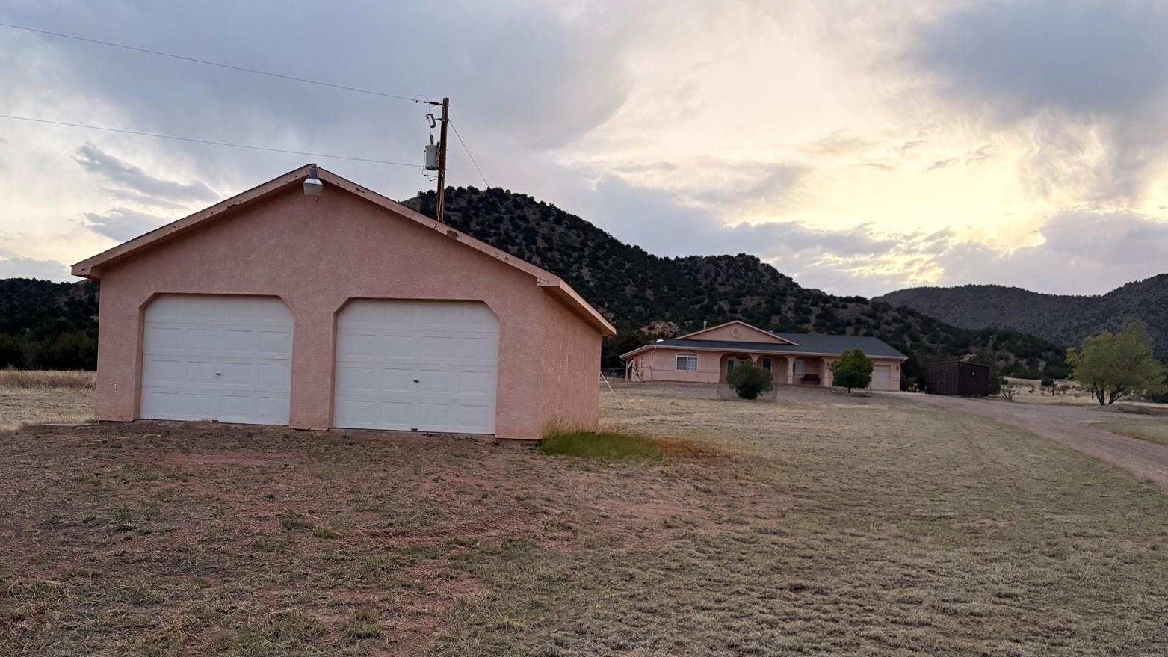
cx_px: 572
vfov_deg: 40.0
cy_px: 397
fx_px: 898
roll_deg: -2.2
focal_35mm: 29
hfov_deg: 66.1
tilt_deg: -0.1
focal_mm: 5.96
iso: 320
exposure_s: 1/60
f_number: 1.6
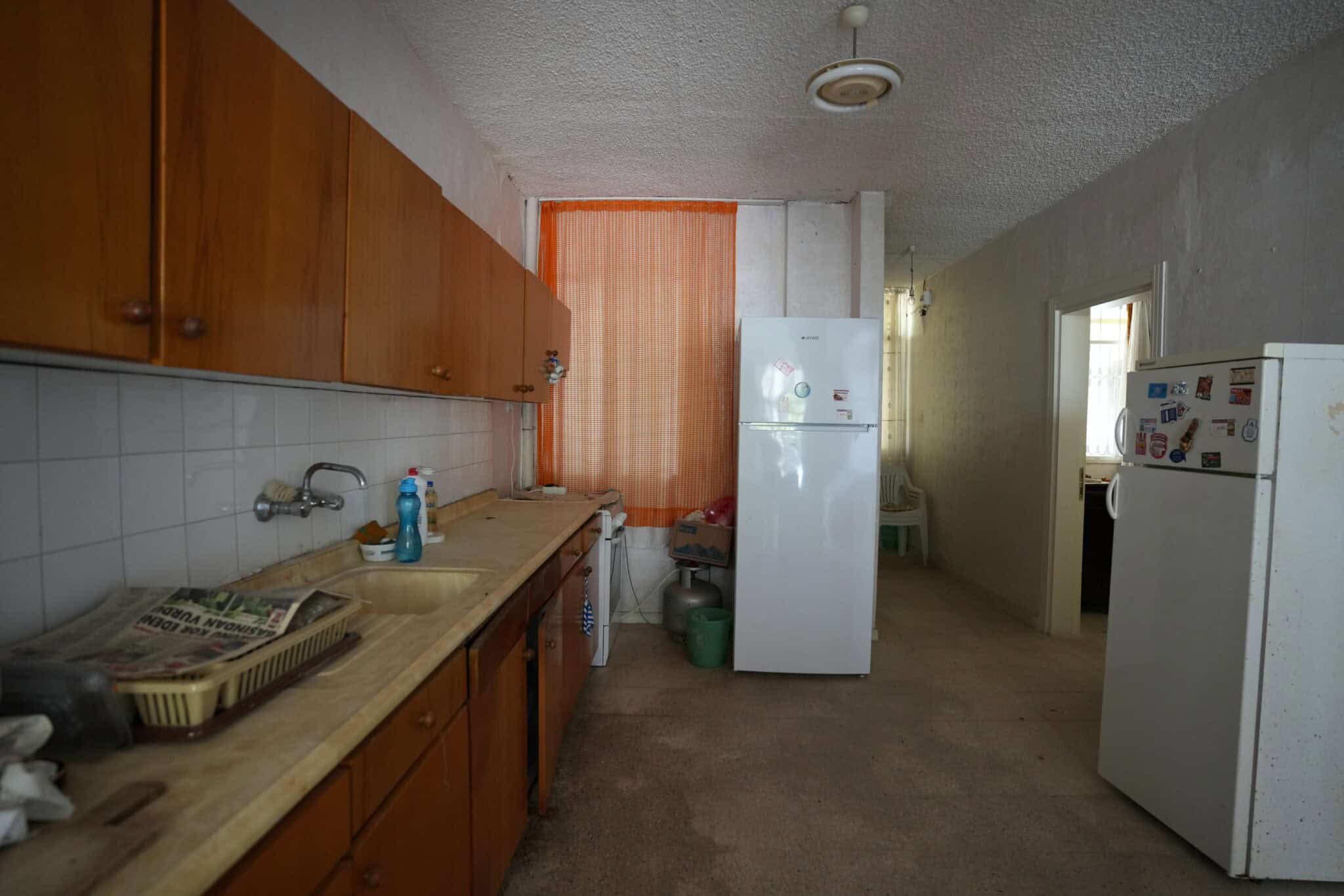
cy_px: 448
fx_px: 635
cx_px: 672
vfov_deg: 70.4
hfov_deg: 93.3
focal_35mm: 17
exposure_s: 1/160
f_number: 2.8
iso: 2500
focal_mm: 17
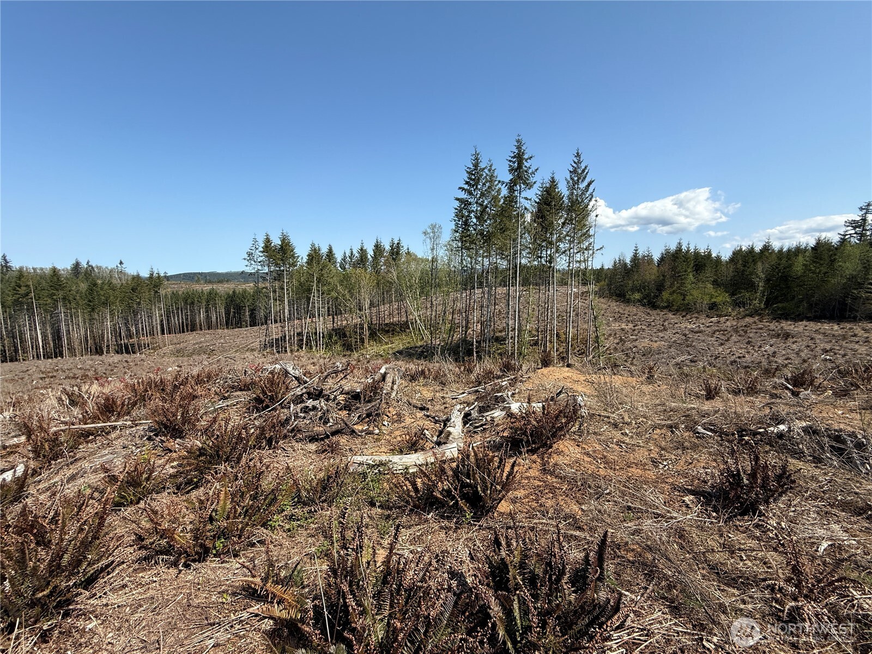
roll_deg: +0.3
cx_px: 436
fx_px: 353
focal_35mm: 14
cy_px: 327
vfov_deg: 85.7
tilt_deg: -6.6
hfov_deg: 102.1
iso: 50
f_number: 2.2
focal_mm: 2.22
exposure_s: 1/1399
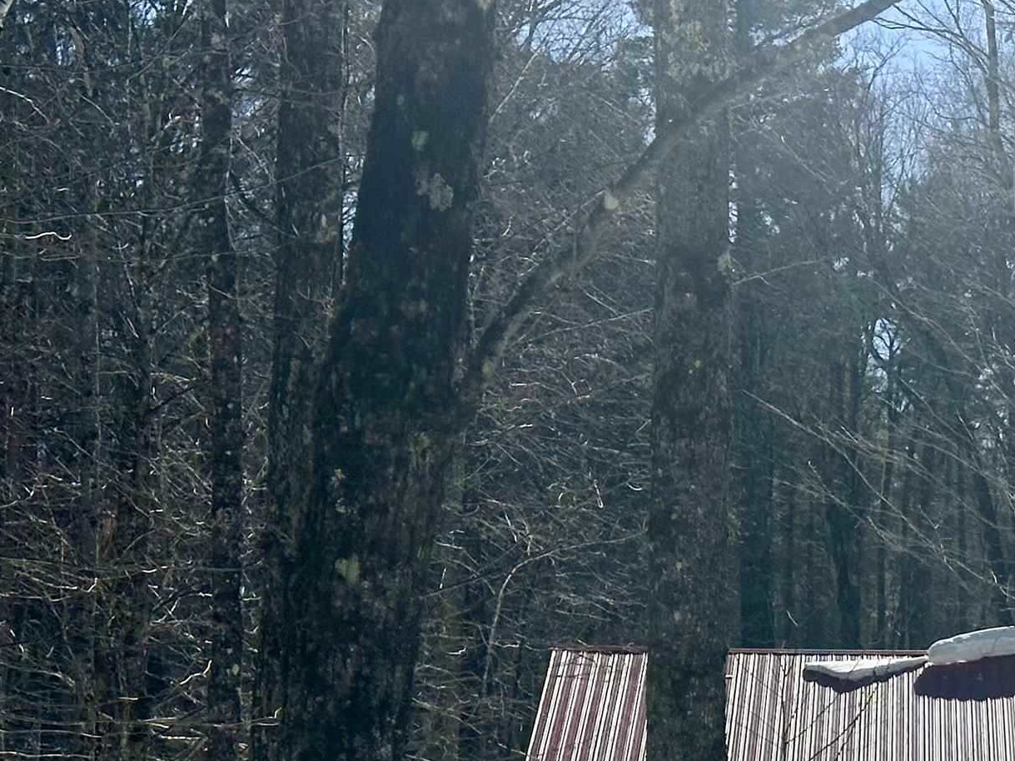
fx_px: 3548
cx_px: 1187
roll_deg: -0.8
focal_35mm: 121
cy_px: 931
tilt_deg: +0.6
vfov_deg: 12.0
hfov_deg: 15.7
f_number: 1.78
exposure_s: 1/10870
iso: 64
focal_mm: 6.86
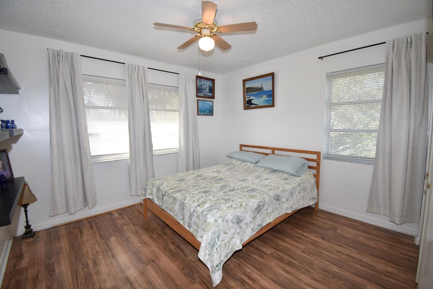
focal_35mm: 15
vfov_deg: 77.3
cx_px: 216
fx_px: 180
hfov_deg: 100.4
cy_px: 144
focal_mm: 10
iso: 400
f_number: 5
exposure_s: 1/100
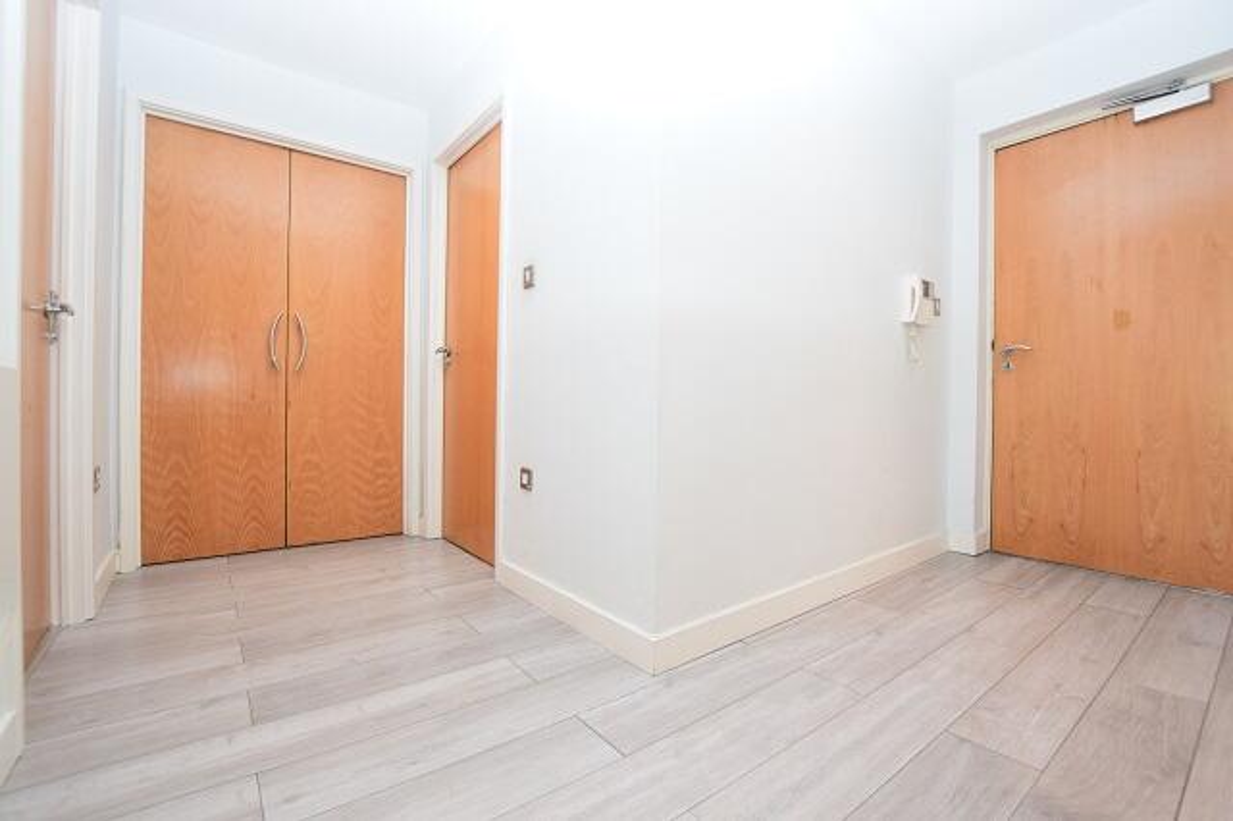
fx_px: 513
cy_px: 410
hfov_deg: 100.4
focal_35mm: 15
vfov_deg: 77.3
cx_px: 616
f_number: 6.3
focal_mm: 10
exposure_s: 1/60
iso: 1600
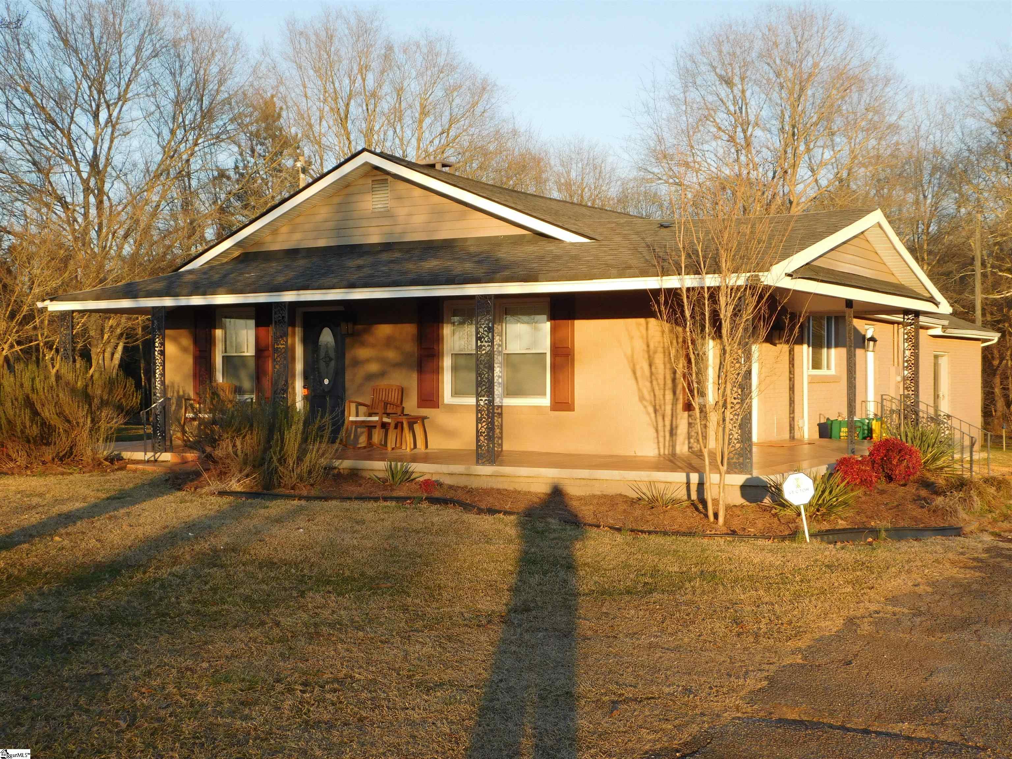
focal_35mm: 45
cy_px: 380
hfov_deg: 42.1
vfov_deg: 32.2
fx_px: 1316
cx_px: 506
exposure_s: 1/320
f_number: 3.7
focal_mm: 8
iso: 125
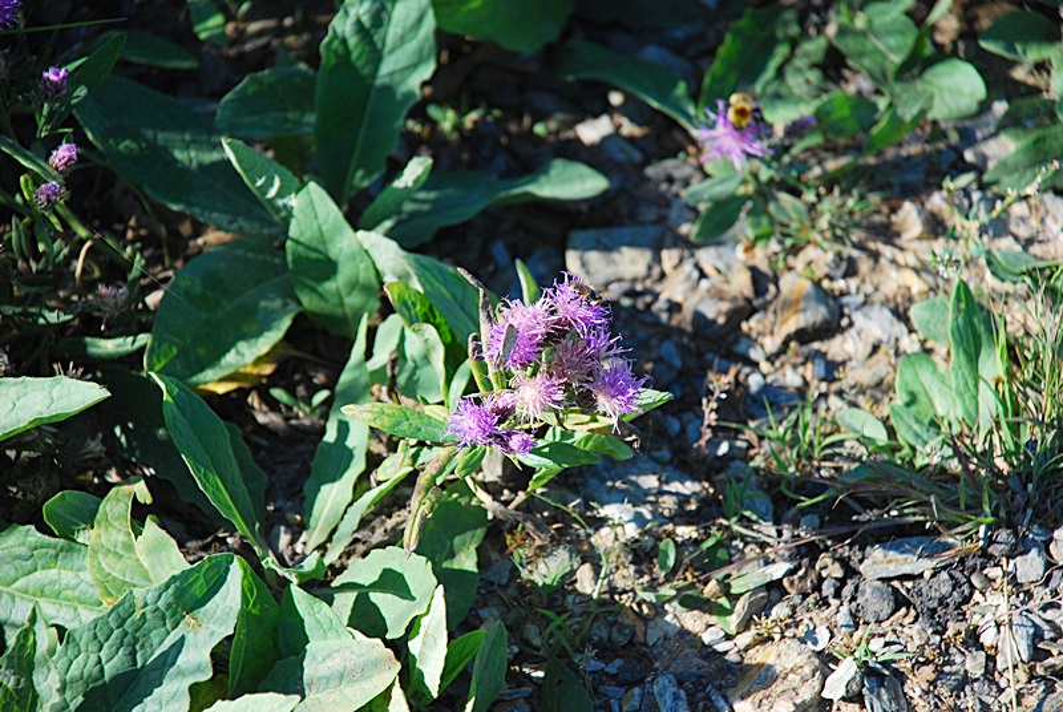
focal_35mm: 202
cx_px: 532
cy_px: 356
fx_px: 5988
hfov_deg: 10.1
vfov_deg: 6.8
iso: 200
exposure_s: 1/320
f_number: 6.3
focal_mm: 135
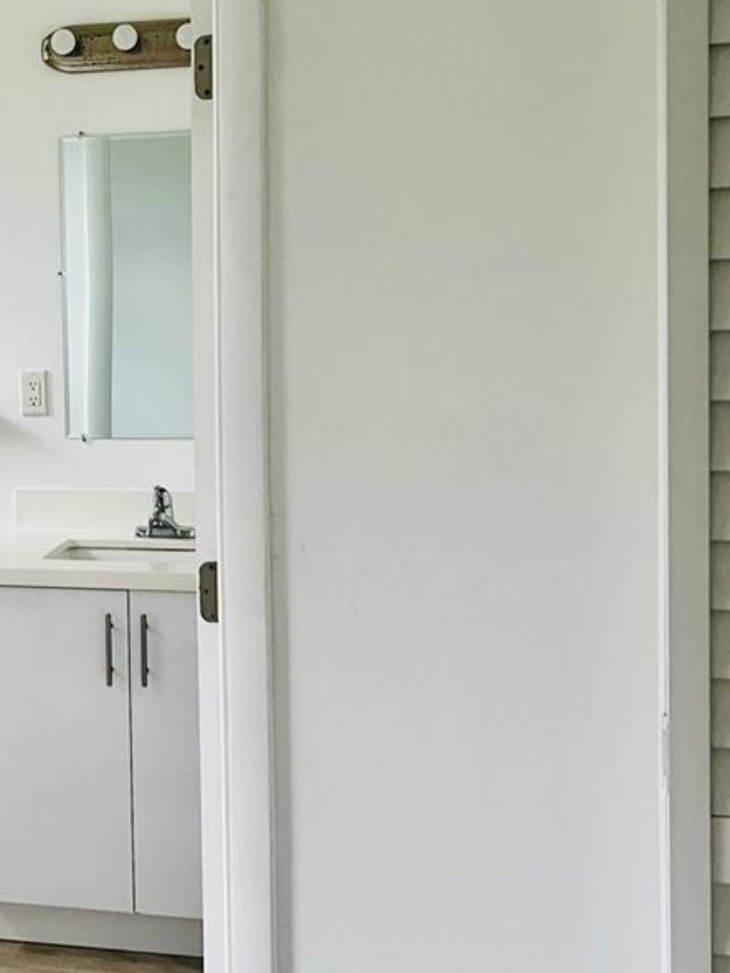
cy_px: 388
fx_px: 1490
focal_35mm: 53
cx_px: 46
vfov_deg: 36.0
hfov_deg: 26.4
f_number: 1.5
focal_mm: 5.7
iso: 125
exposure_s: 1/91
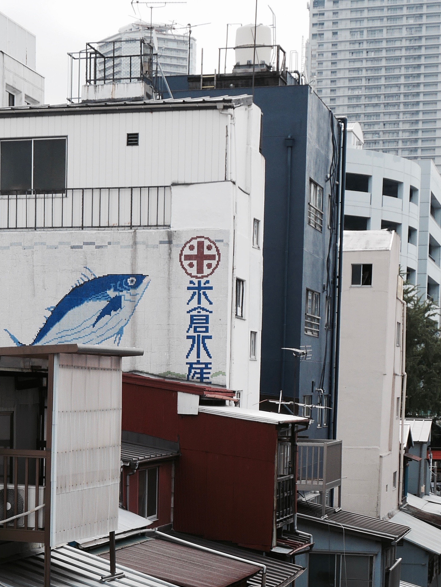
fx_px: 1612
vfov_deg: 20.1
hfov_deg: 15.4
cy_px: 554
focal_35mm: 95
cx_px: 36
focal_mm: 20
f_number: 8
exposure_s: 1/320
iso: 200
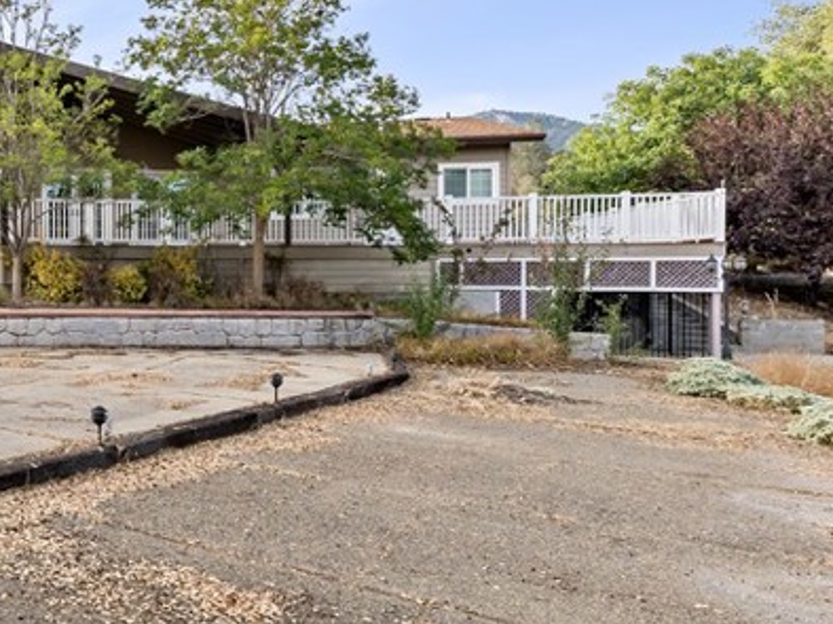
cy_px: 274
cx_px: -66
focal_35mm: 35
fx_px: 842
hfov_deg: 42.4
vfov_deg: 40.6
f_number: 5.6
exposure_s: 1/125
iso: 80
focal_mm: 14
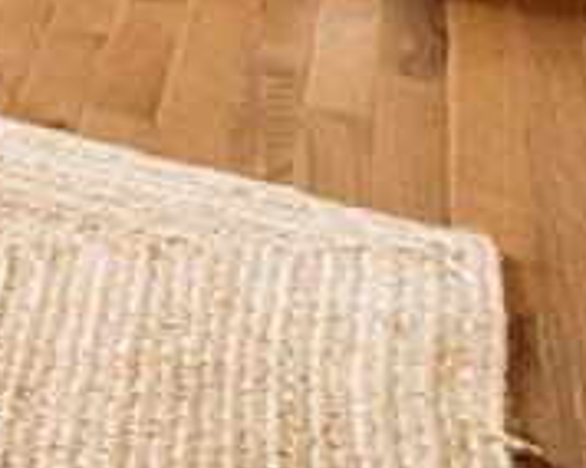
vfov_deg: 9.2
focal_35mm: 135
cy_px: -910
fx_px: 2339
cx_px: -1735
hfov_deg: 8.2
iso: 1600
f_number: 8
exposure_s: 1/30
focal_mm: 16
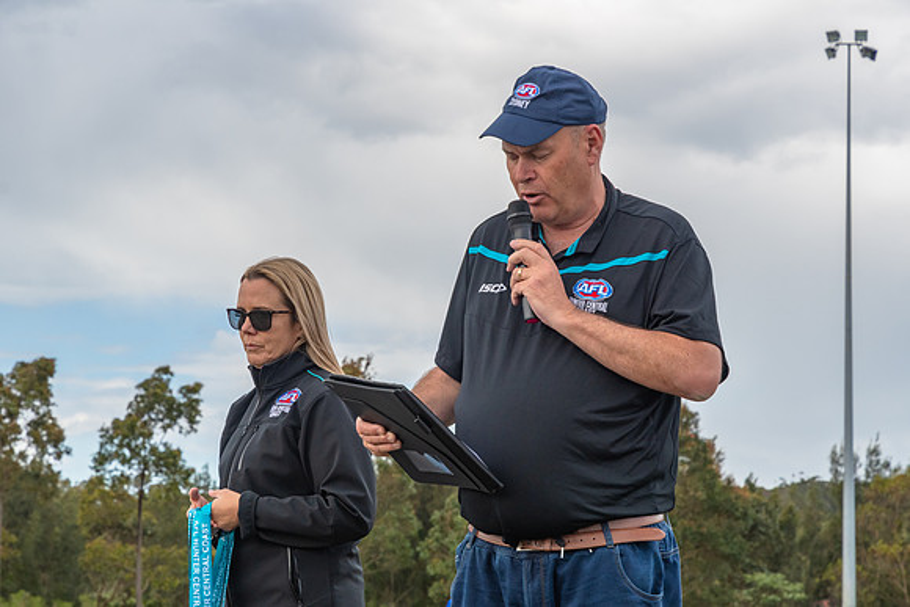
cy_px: 303
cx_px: 455
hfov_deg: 20.8
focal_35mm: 98
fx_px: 2473
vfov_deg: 14.0
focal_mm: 65
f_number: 8
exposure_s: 1/1000
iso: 400
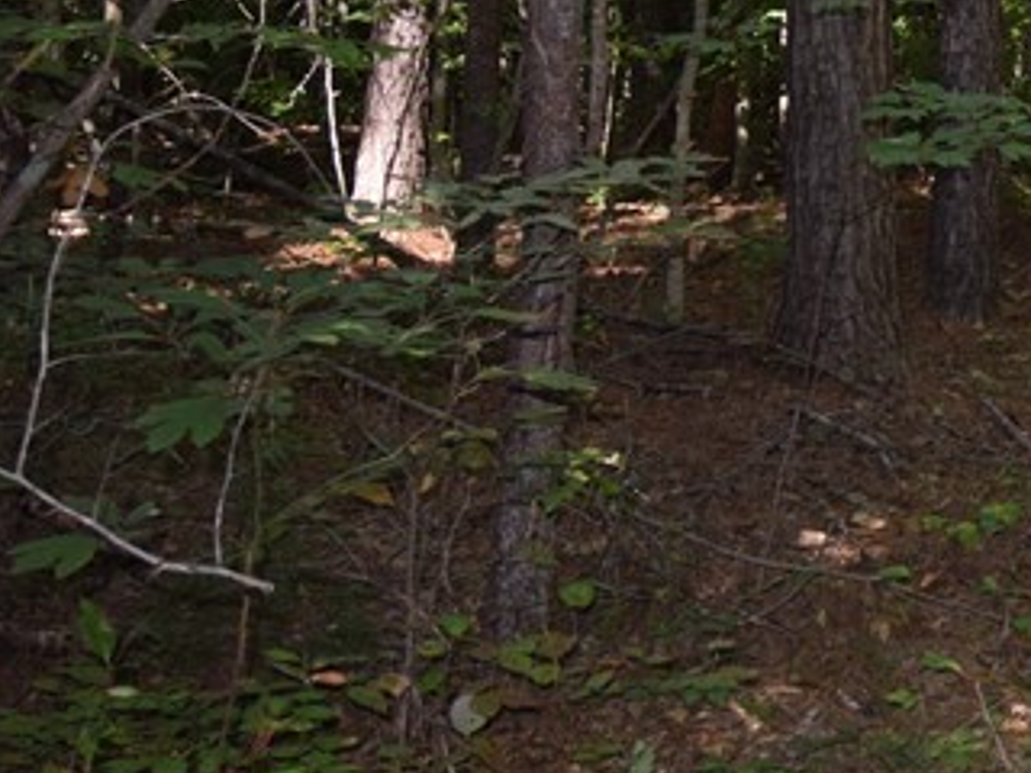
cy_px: 19
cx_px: 1662
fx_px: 2919
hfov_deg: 17.5
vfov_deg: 14.9
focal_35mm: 98
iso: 400
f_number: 5.6
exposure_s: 1/125
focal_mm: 20
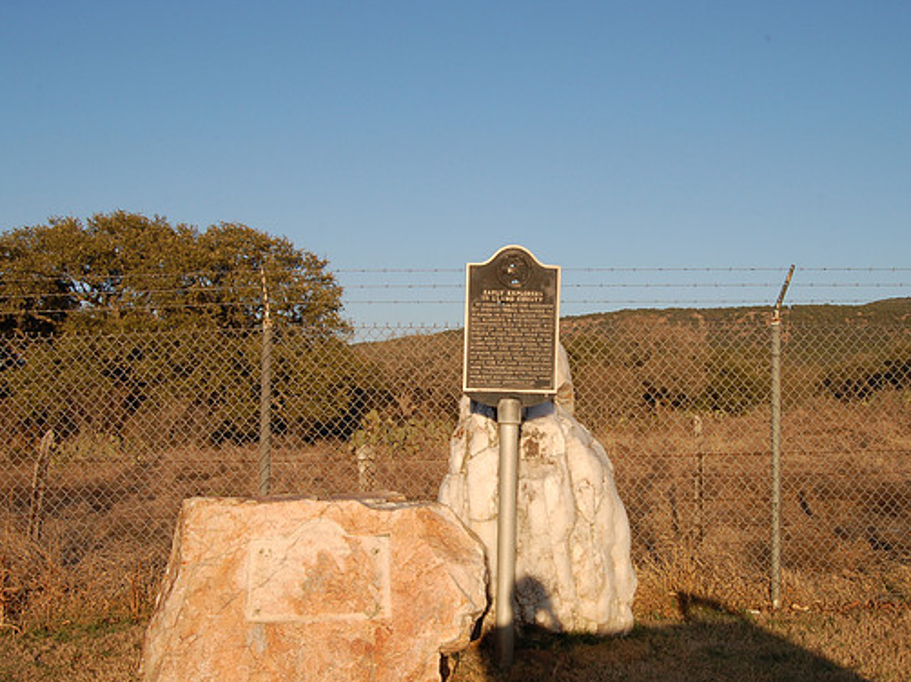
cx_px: 514
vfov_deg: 35.9
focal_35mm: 40
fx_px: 1052
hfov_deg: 46.7
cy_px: 337
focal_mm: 24
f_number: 13
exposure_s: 1/160
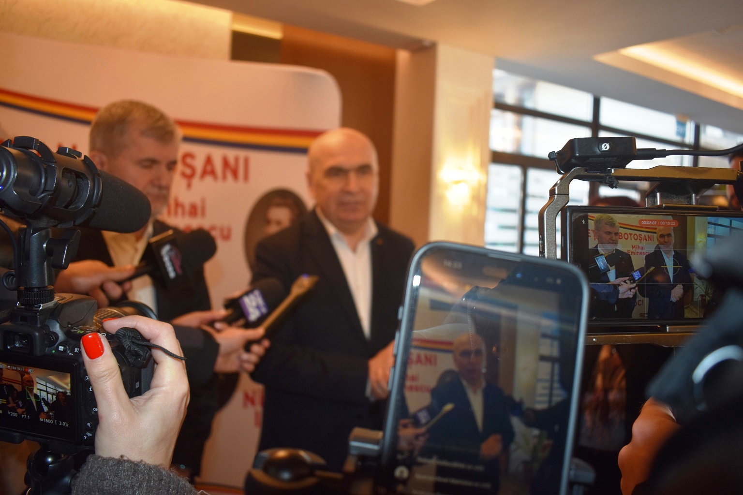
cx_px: 372
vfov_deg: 47.9
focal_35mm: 27
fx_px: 557
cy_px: 248
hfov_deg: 67.4
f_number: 3.5
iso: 250
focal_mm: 18
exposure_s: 1/125
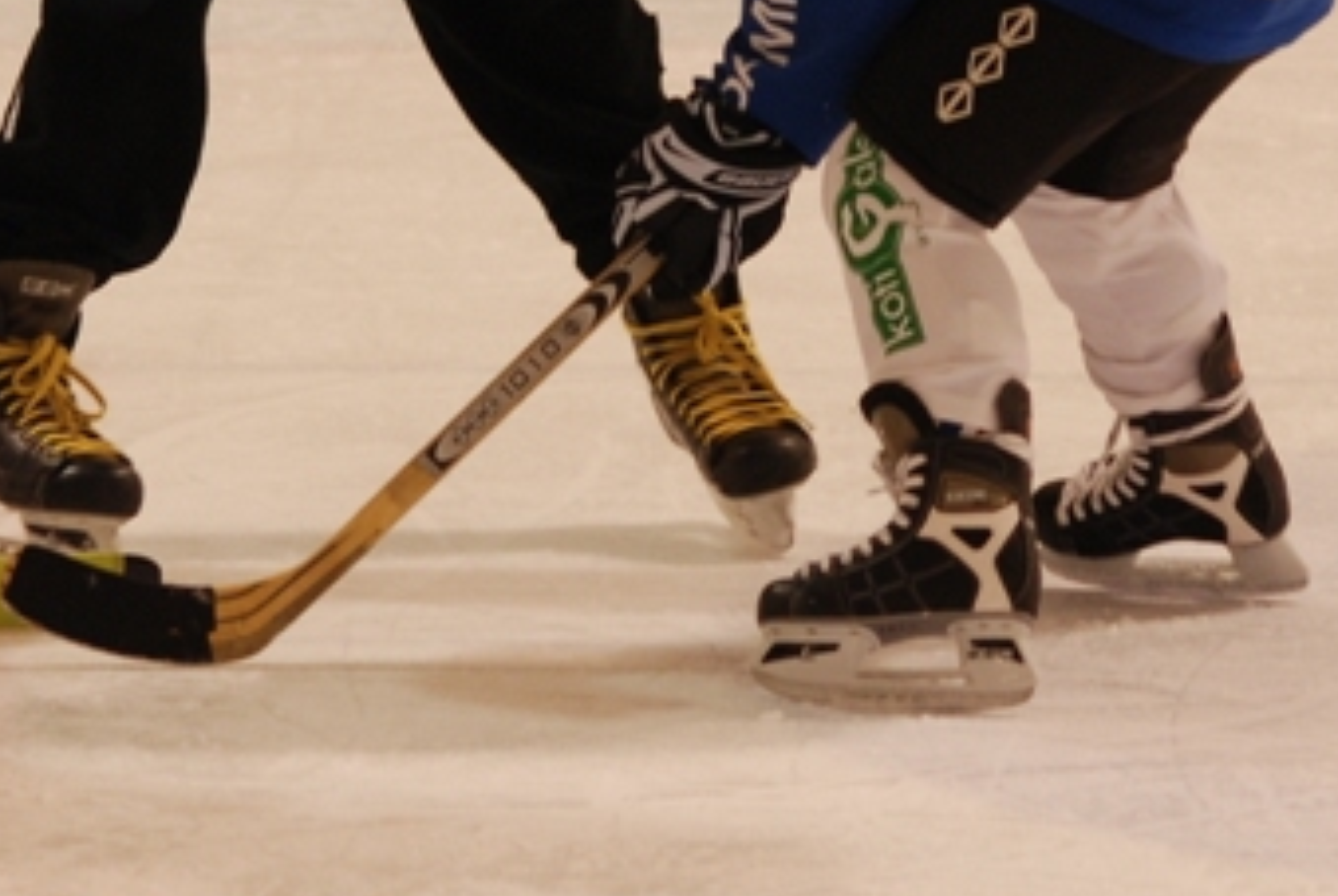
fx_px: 14328
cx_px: 253
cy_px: 32
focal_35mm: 385
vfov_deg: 3.6
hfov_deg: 5.3
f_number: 4.2
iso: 400
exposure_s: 1/80
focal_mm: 90
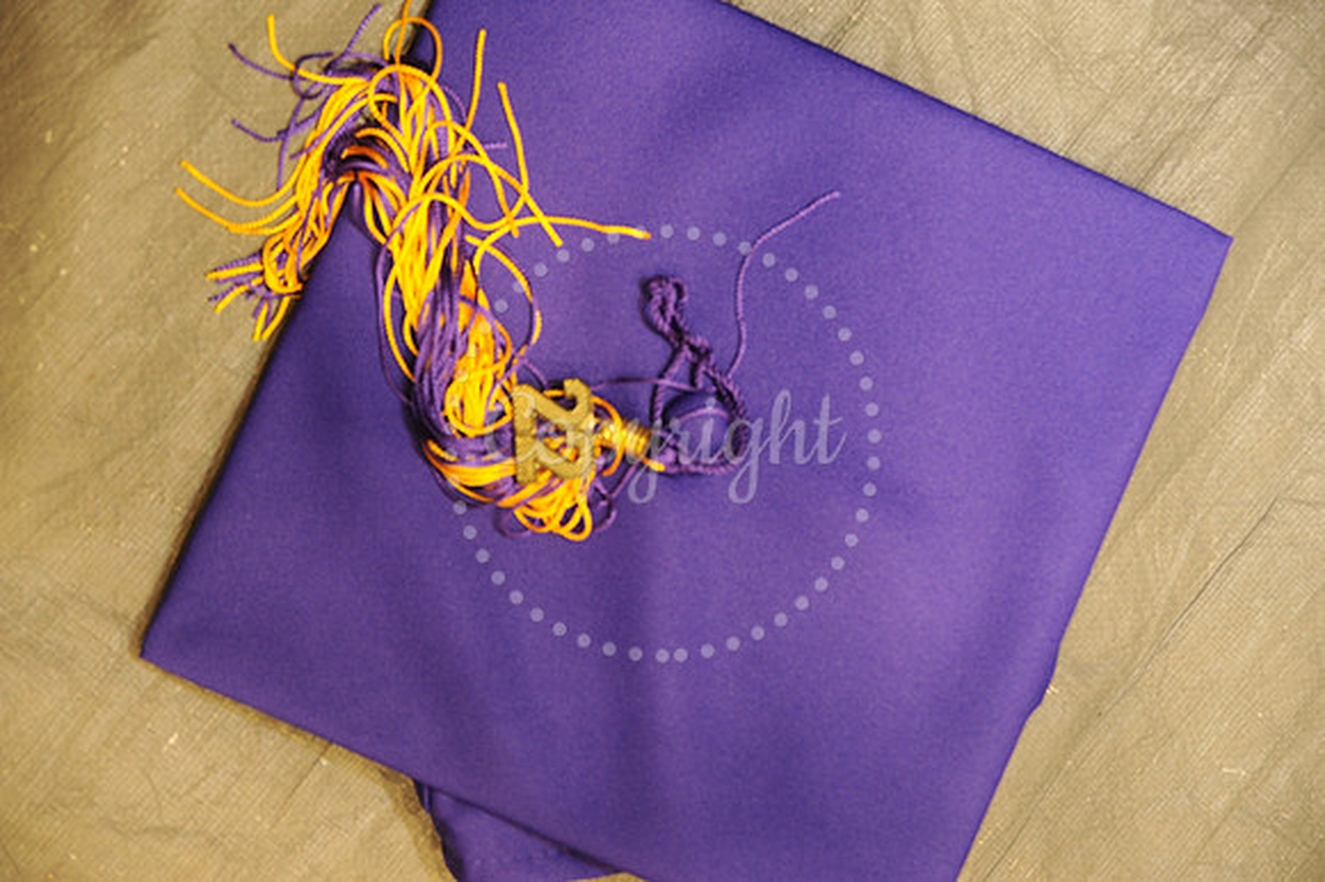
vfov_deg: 13.0
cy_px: 441
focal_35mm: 105
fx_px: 3862
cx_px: 662
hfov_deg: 19.5
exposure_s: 1/60
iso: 1250
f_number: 5.6
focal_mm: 105
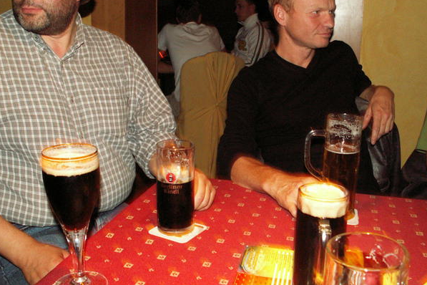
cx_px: 214
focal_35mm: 39
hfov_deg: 49.6
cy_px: 121
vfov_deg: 34.1
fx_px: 463
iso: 160
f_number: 2.8
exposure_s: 1/40
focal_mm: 5.86
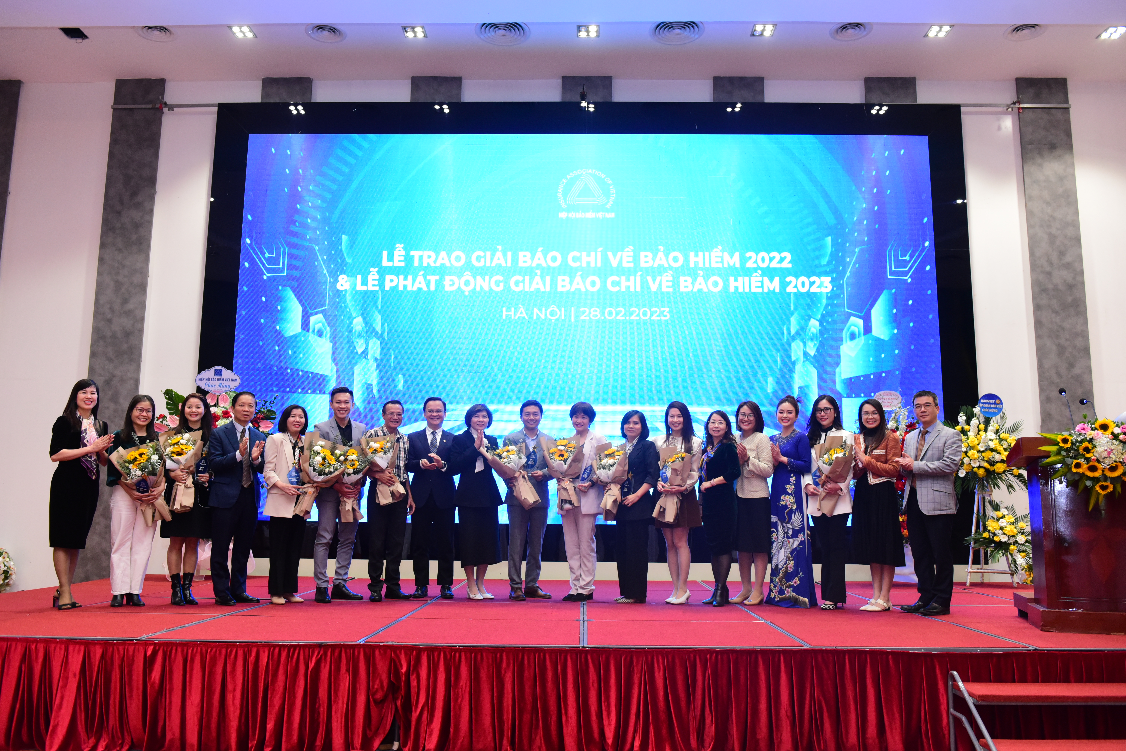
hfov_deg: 63.6
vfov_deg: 45.0
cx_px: 563
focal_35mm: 29
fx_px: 907
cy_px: 376
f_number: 4
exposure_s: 1/160
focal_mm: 29
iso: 3200
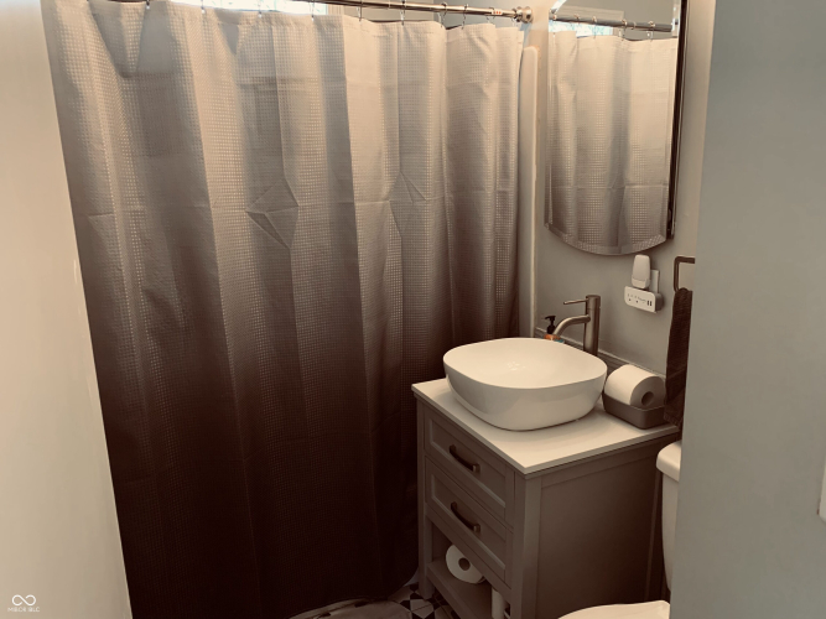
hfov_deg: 67.3
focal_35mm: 26
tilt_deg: -12.7
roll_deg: +1.9
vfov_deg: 53.0
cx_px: 413
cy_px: 310
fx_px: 620
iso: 400
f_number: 1.8
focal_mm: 4.25
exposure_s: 1/60
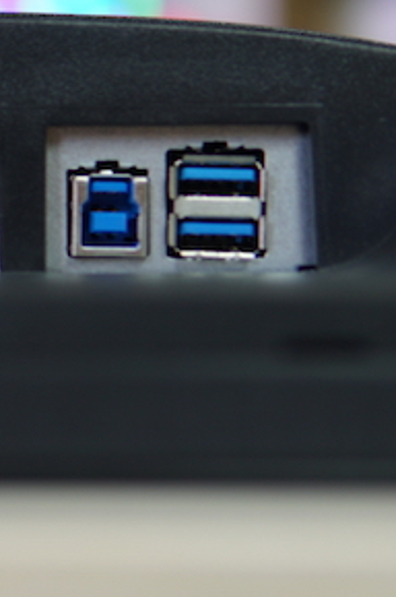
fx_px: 1985
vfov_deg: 17.0
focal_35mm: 120
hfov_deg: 10.7
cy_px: 170
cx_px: -293
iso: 100
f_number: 2
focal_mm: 30
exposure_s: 1/20
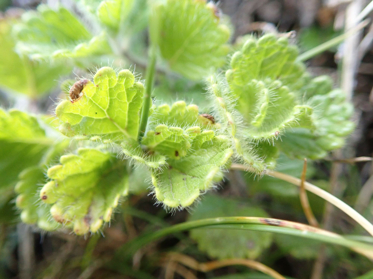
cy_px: 140
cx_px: 186
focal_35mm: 30
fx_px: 323
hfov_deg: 60.0
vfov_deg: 46.8
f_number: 2.3
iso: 500
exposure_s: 1/125
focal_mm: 5.5
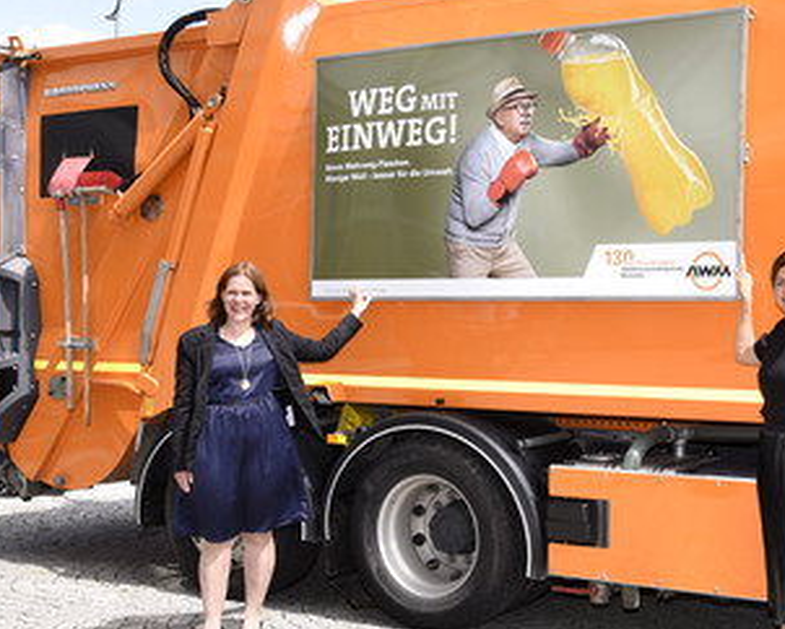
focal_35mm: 42
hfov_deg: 42.9
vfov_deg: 35.6
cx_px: 552
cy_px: 377
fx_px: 976
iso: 200
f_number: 8
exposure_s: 1/160
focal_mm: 30
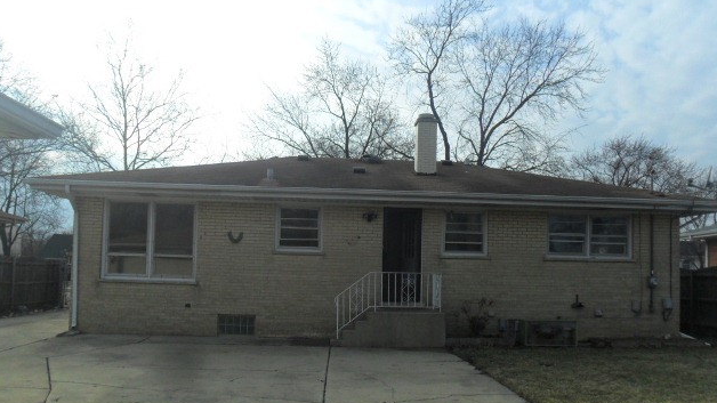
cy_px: 264
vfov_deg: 38.5
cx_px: 361
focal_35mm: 30
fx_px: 570
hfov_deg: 64.3
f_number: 8.9
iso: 100
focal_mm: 4.9
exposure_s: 1/250
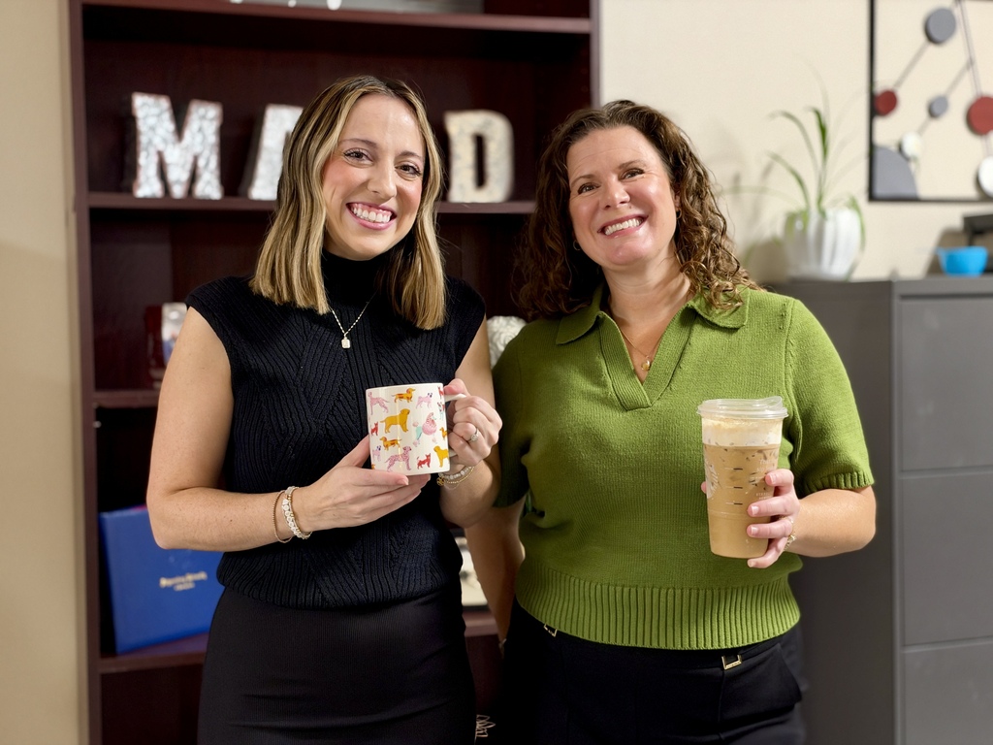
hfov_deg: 39.7
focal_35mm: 48
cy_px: 372
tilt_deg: -3.2
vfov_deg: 30.3
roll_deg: +1.0
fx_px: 1377
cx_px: 496
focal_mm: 6.93
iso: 320
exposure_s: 1/30
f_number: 1.48
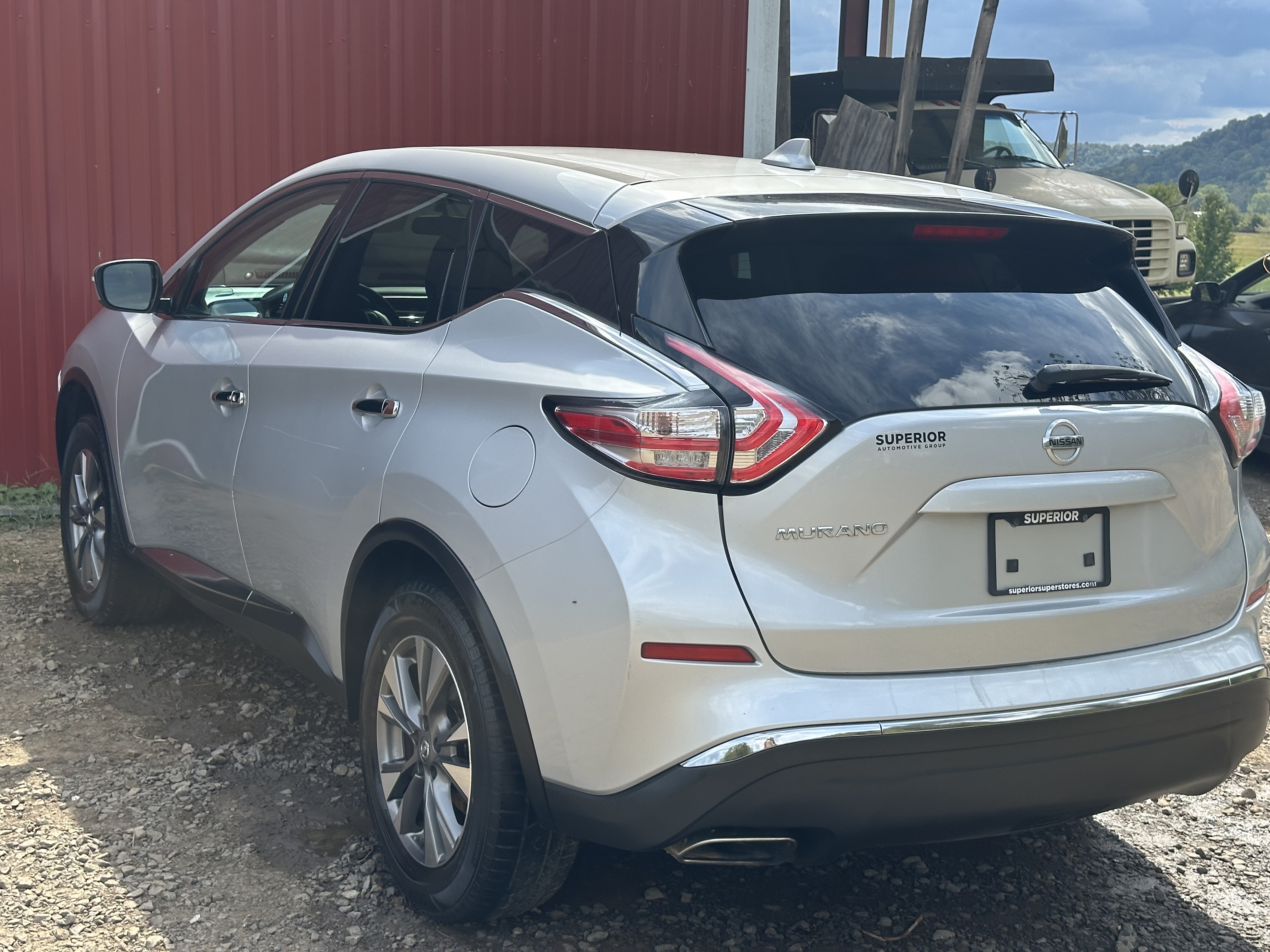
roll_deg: -2.4
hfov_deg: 39.7
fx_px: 1761
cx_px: 635
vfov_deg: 30.3
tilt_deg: -9.5
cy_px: 476
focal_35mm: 48
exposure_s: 1/2160
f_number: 1.78
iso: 64
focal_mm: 6.86
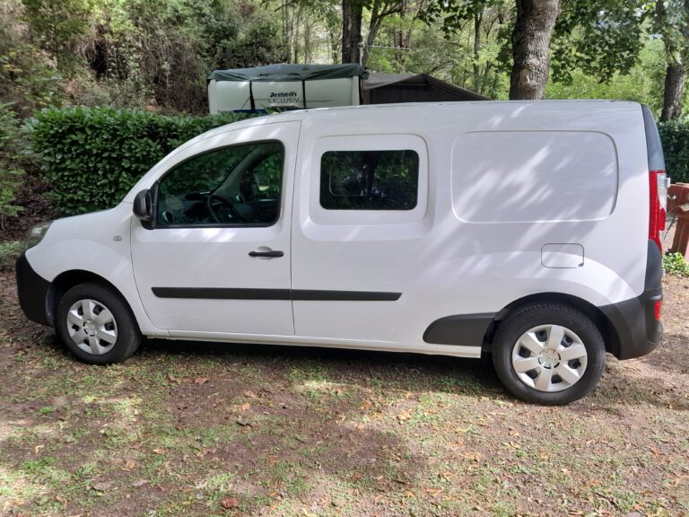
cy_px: 258
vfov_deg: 51.4
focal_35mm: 27
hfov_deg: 65.3
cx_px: 344
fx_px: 537
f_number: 1.8
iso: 40
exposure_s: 1/120
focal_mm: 4
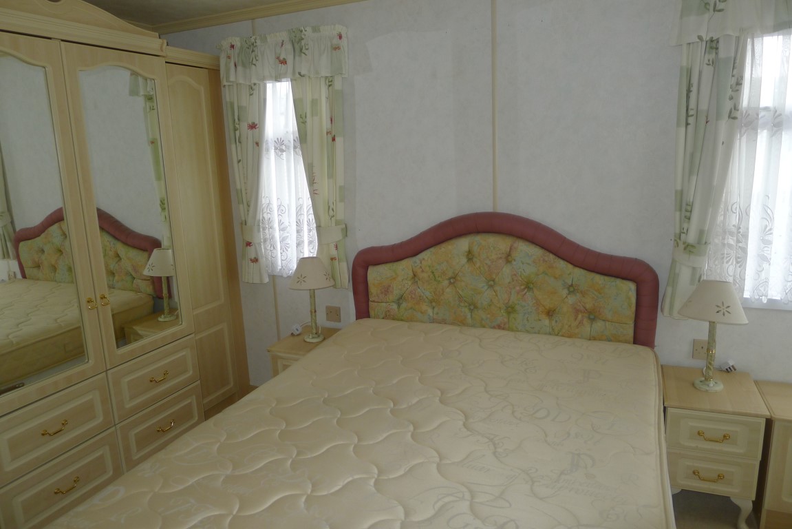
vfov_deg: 53.2
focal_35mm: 24
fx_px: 528
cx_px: 396
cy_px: 264
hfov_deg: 73.7
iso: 100
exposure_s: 1/60
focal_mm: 5.1
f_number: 2
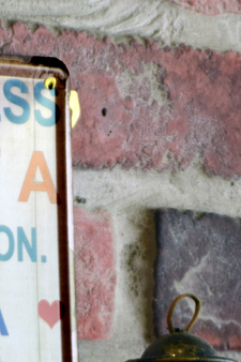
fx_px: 6553
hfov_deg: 2.1
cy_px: 333
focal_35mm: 652
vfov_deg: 3.2
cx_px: 49
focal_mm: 170
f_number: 6.3
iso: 400
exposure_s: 1/6
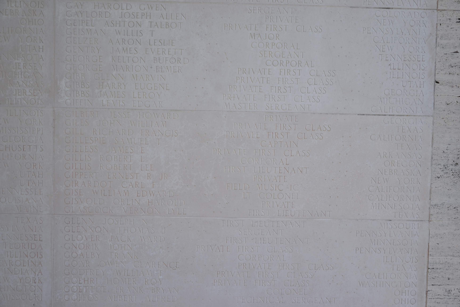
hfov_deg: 37.9
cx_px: 230
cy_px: 154
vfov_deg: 25.8
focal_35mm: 52
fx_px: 671
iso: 100
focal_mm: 35
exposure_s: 1/125
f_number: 5.6
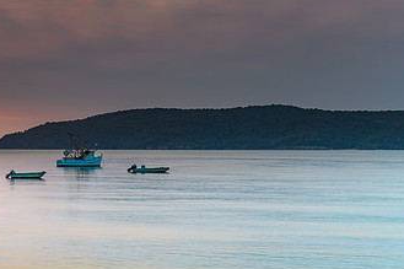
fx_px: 740
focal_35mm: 66
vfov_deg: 20.6
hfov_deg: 29.5
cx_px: 54
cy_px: 149
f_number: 8
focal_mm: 35
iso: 31
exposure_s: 1
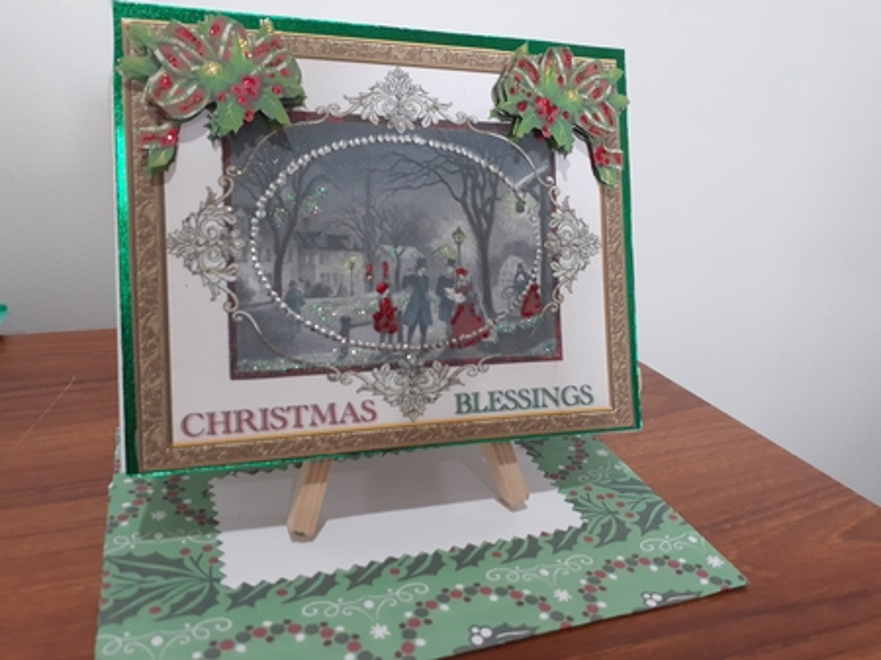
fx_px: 687
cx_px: 440
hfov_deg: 65.4
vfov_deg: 51.3
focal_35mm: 27
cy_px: 330
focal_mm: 3.6
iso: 200
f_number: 1.9
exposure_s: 1/50
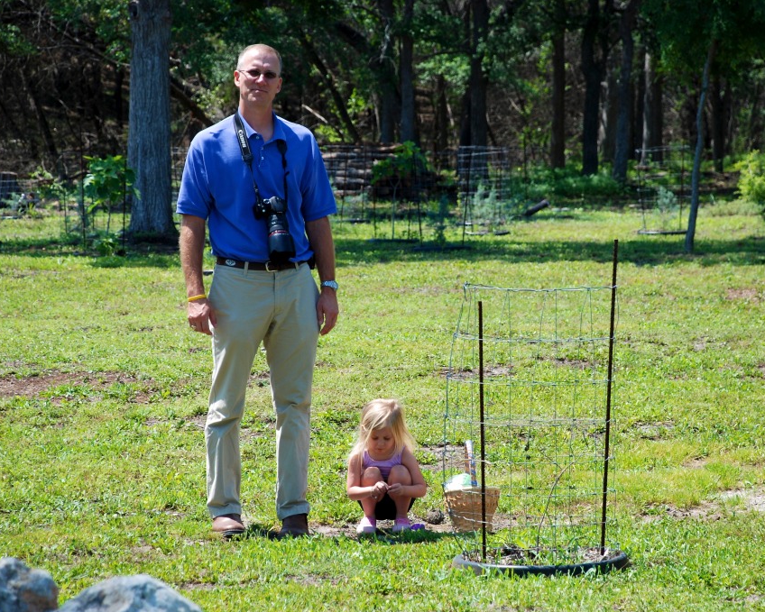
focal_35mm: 162
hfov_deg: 11.9
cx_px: 421
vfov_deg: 9.6
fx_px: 3659
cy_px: 308
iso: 200
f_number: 5.6
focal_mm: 95
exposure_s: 1/400
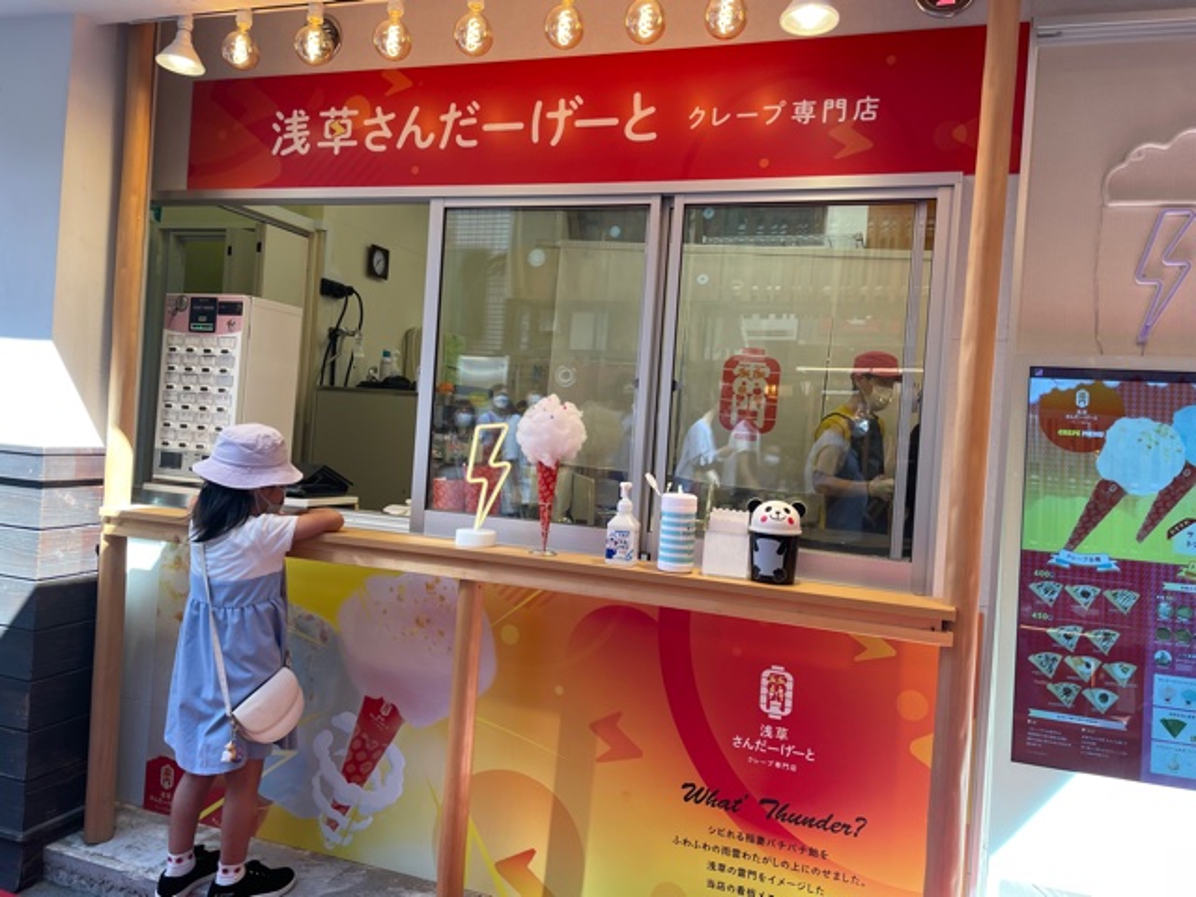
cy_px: 448
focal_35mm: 26
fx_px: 898
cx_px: 598
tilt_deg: -0.5
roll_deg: -3.5
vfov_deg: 53.1
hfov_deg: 67.3
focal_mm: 4.2
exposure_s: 1/171
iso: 32
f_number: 1.6
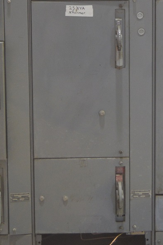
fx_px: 757
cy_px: -5
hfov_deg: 12.3
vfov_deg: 17.9
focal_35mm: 111
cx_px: 94
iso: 1000
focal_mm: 29
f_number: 4.2
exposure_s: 1/15
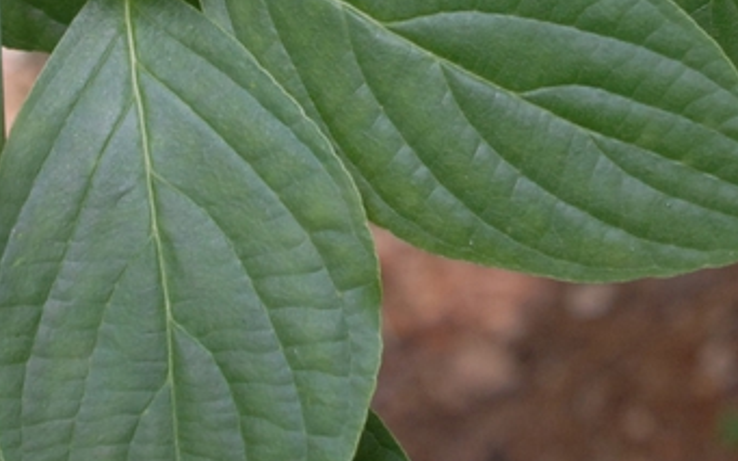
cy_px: -276
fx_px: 2775
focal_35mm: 138
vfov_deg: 9.2
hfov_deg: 15.1
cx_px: 582
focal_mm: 30
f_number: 5.6
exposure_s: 1/125
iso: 400
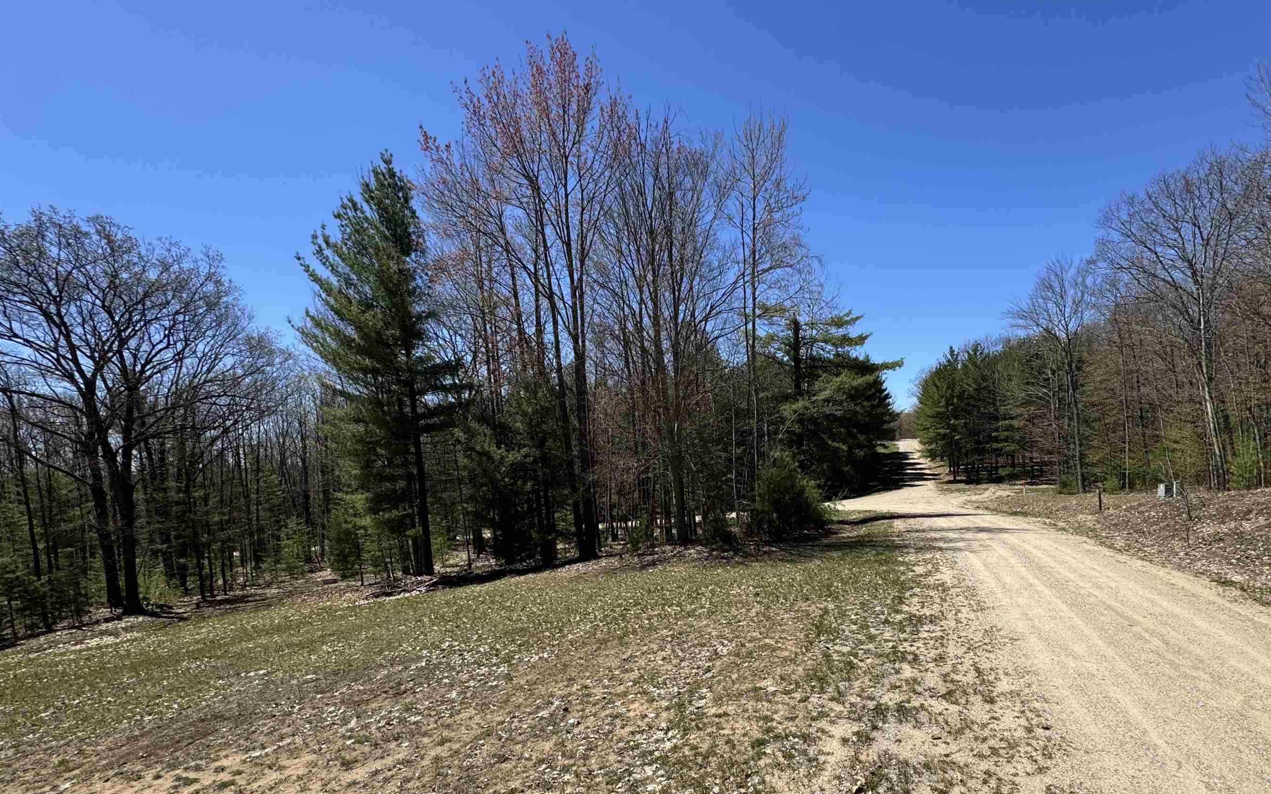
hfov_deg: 93.7
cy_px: 488
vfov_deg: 67.1
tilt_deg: -4.8
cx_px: 726
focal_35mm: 17
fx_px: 589
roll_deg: +2.8
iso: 50
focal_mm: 2.22
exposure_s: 1/1395
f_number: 2.2
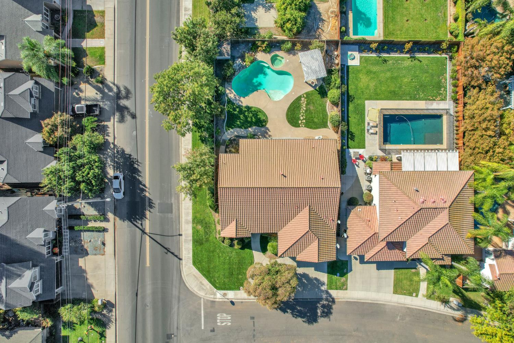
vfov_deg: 57.2
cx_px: 257
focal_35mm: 22
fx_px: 314
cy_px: 172
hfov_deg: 78.6
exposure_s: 1/1250
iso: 100
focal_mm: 8.38
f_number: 2.8
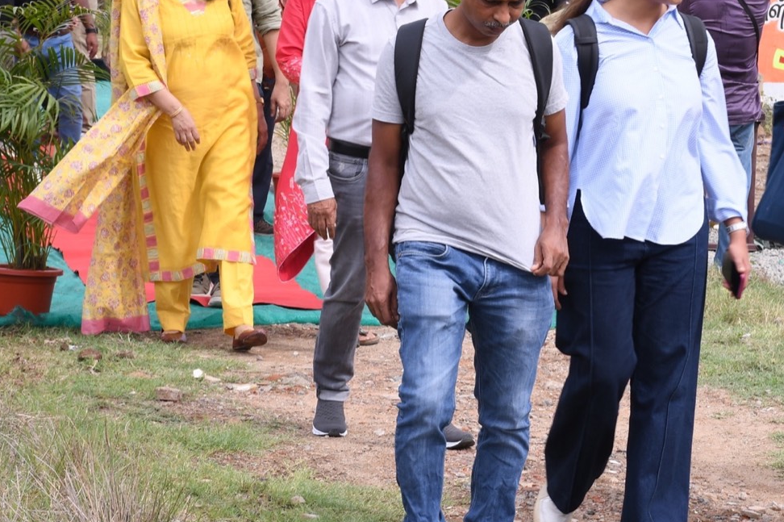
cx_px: 591
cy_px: 244
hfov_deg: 12.6
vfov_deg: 8.4
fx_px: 3548
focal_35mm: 163
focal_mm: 66
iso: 200
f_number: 13
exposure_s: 1/125
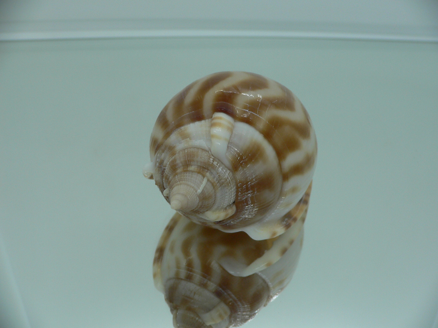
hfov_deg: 52.6
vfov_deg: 40.7
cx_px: 219
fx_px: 443
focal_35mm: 35
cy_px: 164
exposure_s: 1/60
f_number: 2.8
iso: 80
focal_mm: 4.6
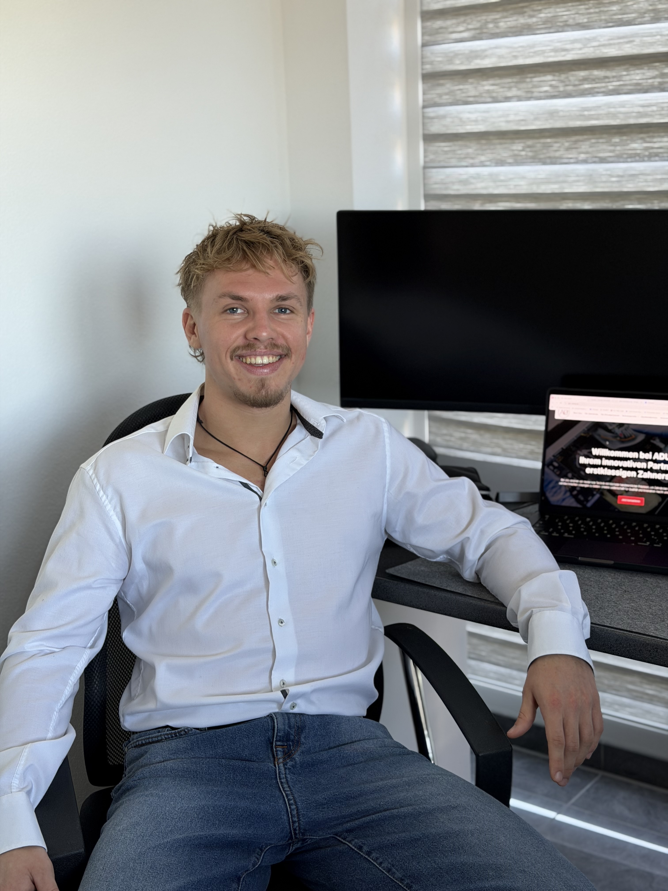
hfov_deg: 30.3
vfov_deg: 39.7
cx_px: 334
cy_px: 446
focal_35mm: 48
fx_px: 1235
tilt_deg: -13.4
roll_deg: +2.6
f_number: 1.78
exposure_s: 1/60
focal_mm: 6.76
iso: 100
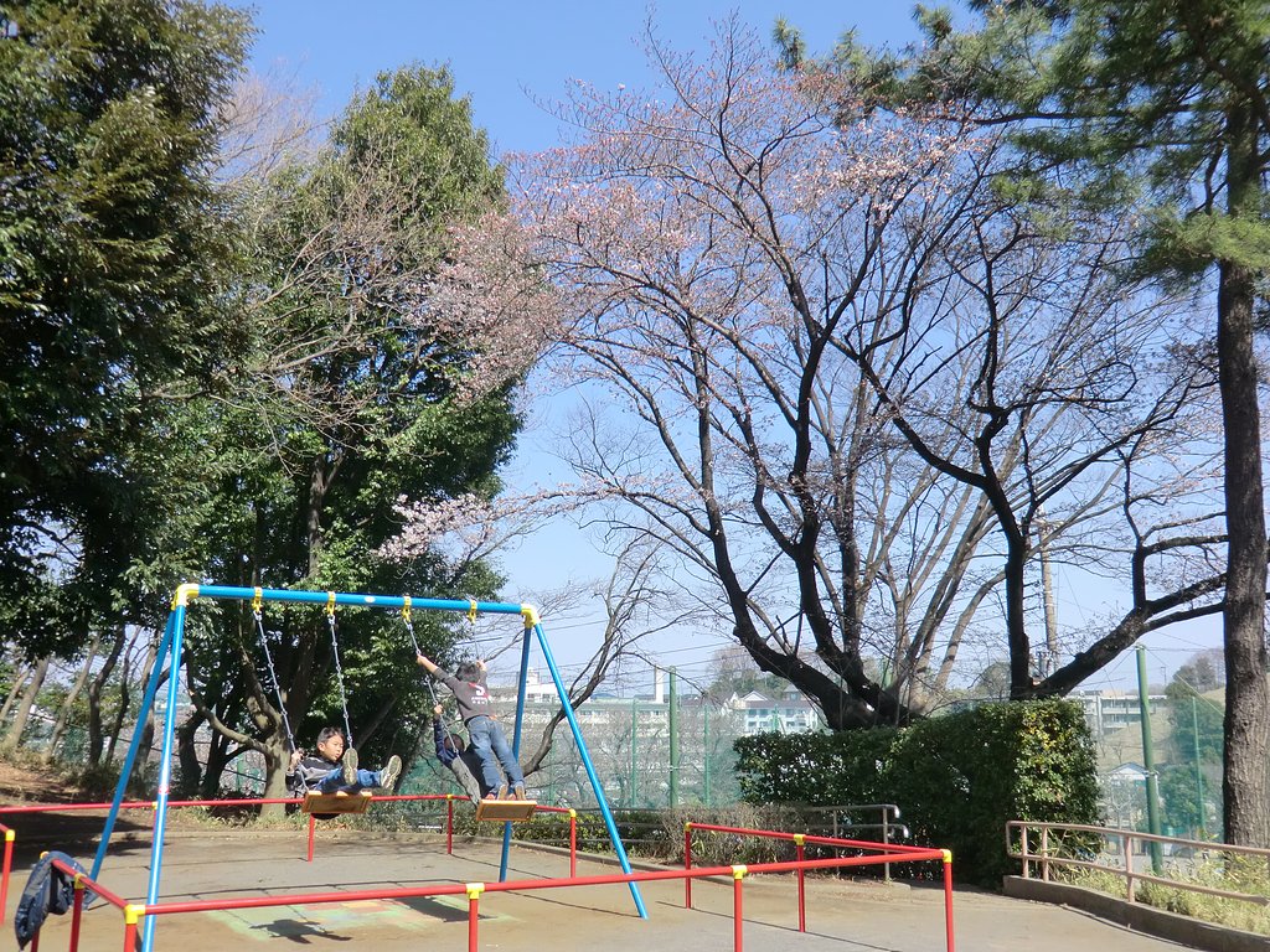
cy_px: 476
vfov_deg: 41.8
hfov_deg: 54.0
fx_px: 1247
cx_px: 635
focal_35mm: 34
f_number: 3.6
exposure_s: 1/1000
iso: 125
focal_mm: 6.1
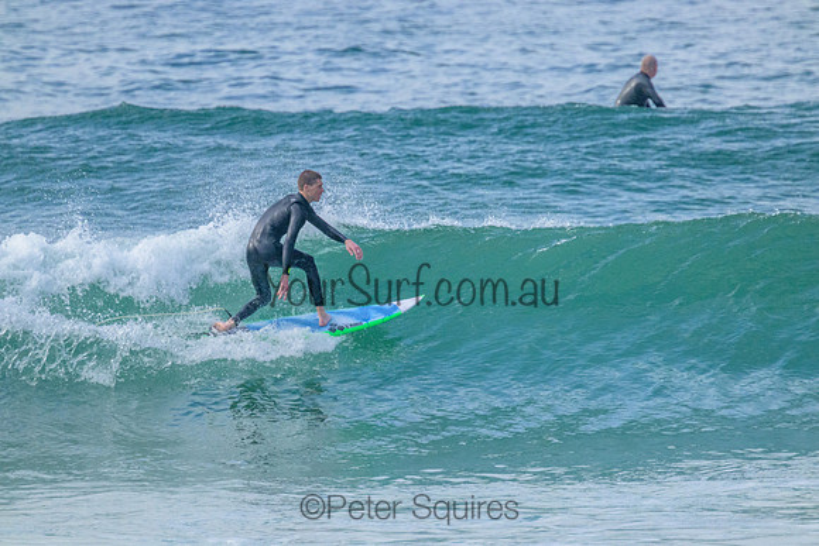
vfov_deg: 1.7
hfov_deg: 2.6
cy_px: 273
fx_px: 18203
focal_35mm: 800
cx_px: 410
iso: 4000
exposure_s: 1/1600
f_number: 11
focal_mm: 800
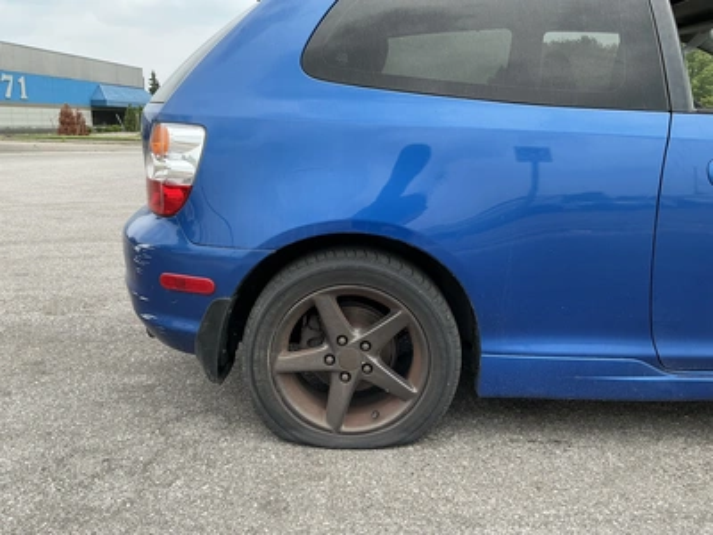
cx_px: 356
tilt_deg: -11.7
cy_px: 268
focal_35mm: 28
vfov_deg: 49.7
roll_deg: -0.8
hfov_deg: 63.4
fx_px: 577
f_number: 1.8
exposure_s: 1/394
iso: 25
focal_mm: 3
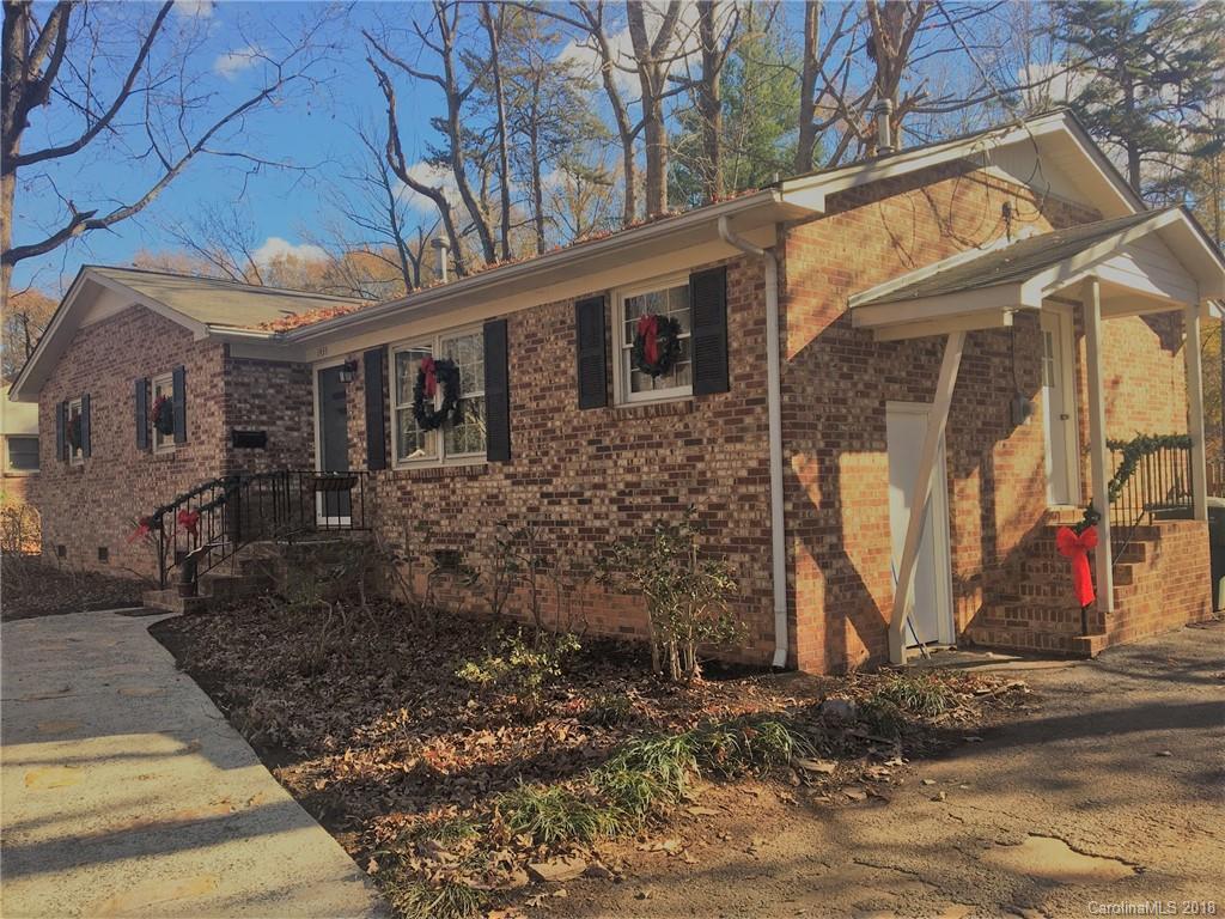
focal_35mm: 29
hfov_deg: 61.7
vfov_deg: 48.2
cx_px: 612
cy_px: 460
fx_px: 1026
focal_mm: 4.15
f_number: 2.2
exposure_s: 1/553
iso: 25
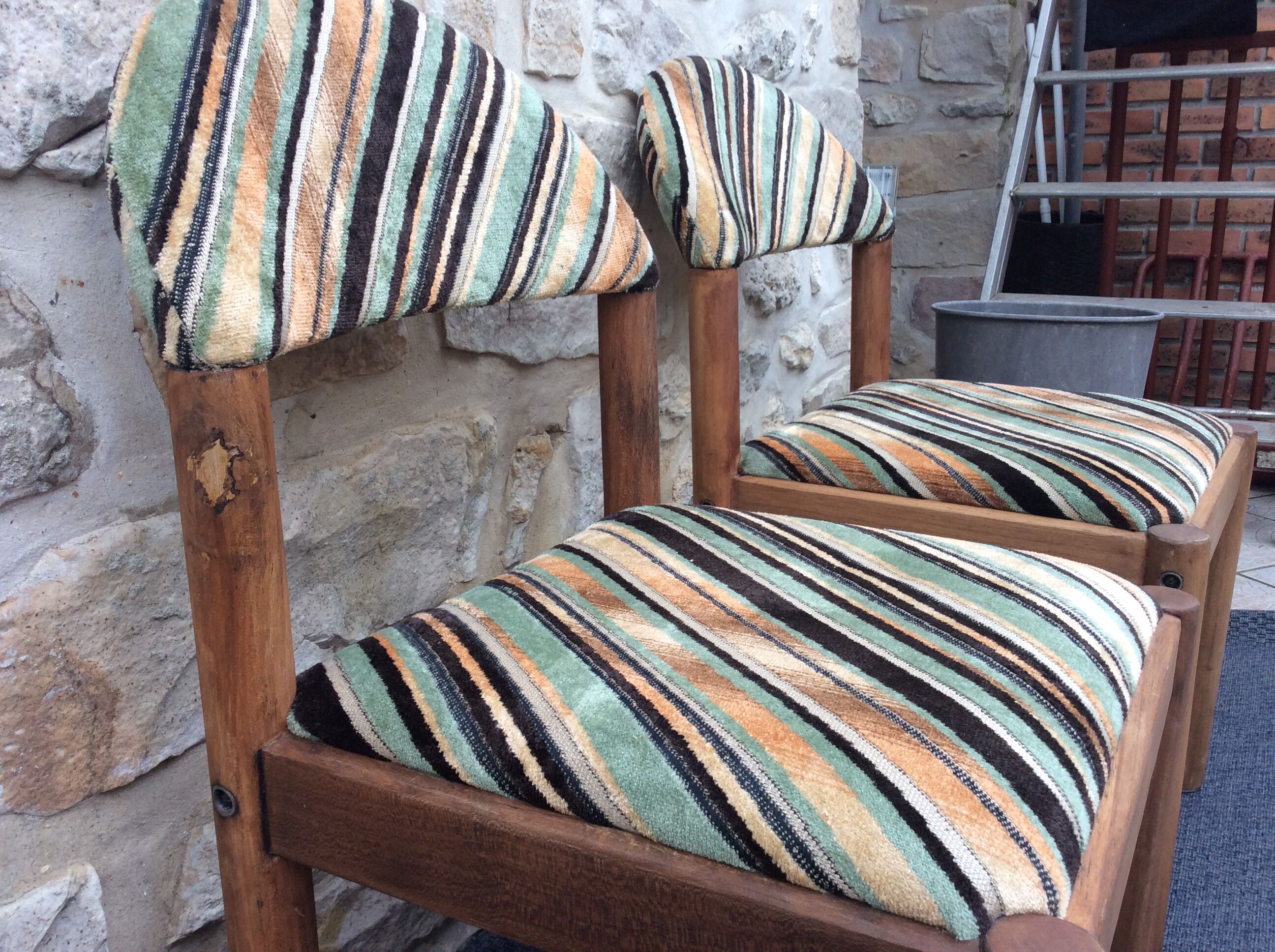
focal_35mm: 32
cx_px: 638
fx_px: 1177
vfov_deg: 44.1
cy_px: 476
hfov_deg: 56.9
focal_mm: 3.3
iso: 32
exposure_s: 1/50
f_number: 2.4
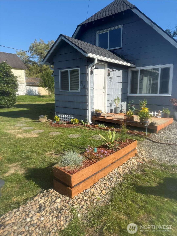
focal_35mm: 24
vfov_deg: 71.6
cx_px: 88
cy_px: 118
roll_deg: +0.2
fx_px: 164
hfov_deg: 56.8
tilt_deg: -8.5
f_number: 1.78
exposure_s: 1/3584
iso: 80
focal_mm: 6.76
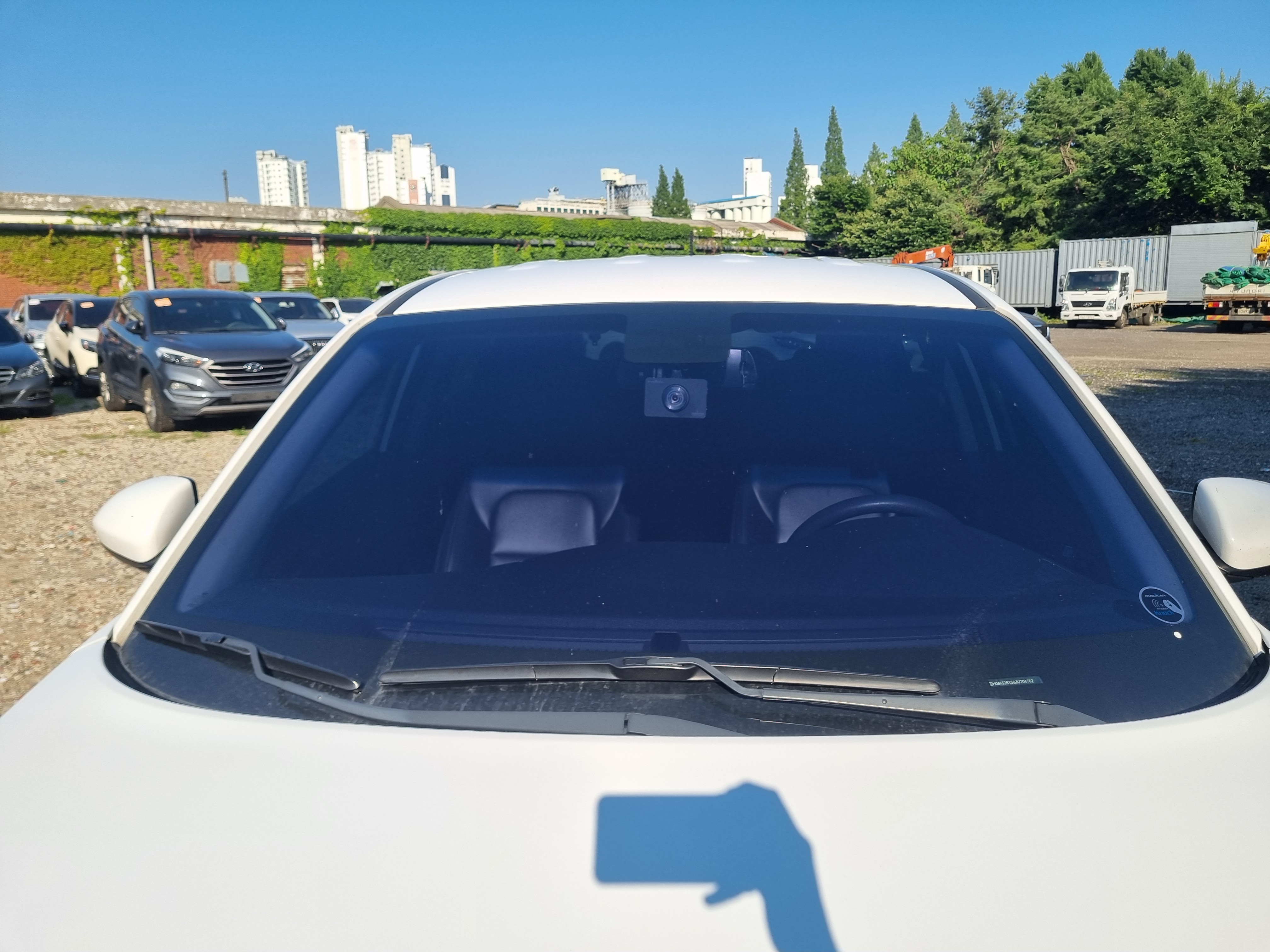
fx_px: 954
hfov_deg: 67.3
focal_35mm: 26
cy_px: 476
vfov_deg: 53.1
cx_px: 635
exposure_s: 1/2608
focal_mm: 5.4
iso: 50
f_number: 1.8
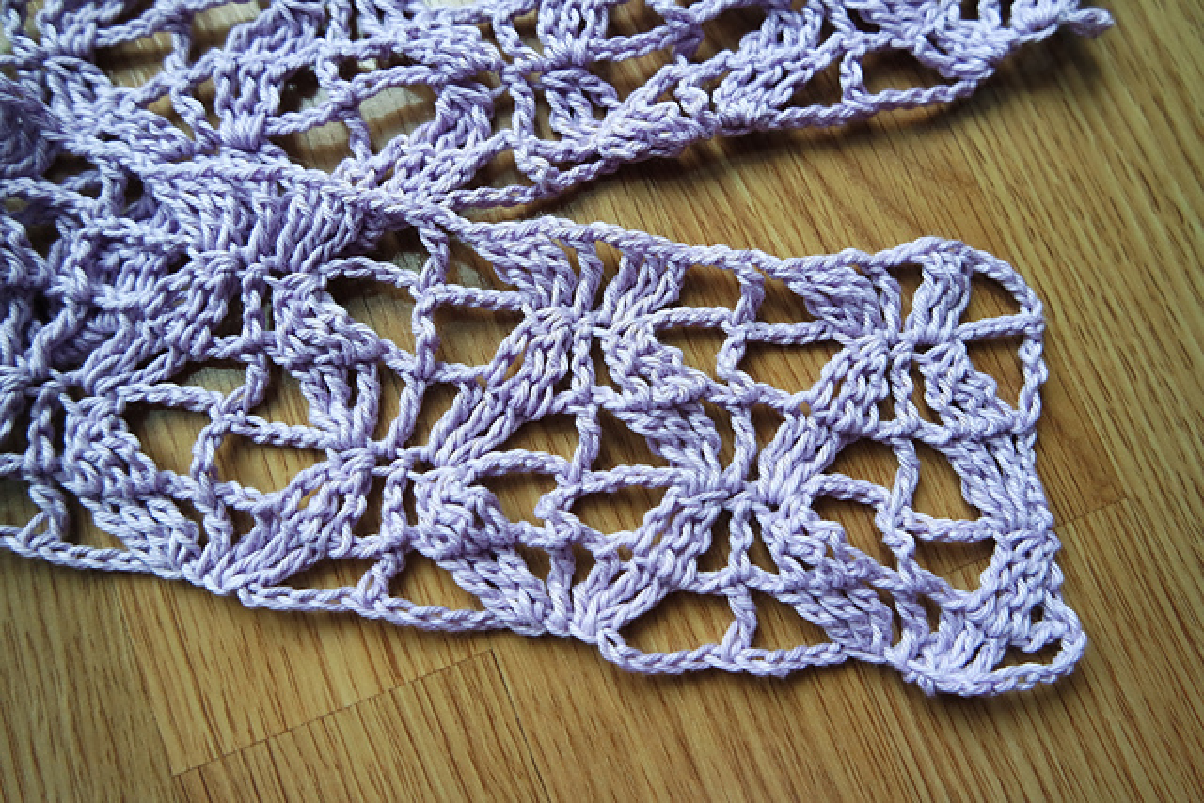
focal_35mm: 24
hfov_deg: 73.7
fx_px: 803
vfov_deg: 53.2
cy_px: 402
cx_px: 602
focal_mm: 16
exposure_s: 1/30
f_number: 3.5
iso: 400
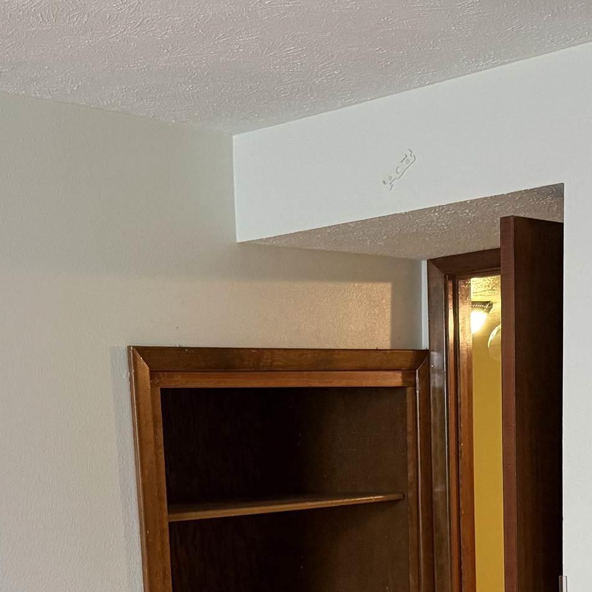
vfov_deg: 23.9
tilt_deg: -8.0
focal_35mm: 68
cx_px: 338
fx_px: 1316
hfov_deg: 25.3
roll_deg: +2.6
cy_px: 635
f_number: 1.78
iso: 400
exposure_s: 1/60
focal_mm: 6.76
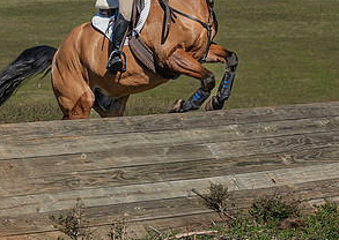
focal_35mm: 218
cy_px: 67
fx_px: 2095
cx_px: 60
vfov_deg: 6.6
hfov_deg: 9.2
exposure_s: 1/500
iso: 200
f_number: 6.3
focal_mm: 70
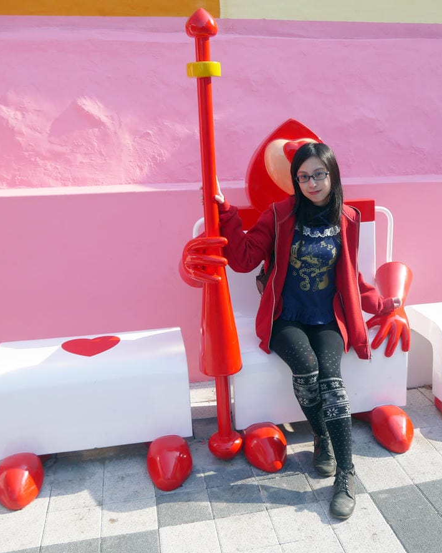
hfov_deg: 39.7
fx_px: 605
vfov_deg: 49.1
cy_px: 276
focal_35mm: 37
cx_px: 292
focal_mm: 14
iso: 160
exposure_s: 1/640
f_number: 4.5
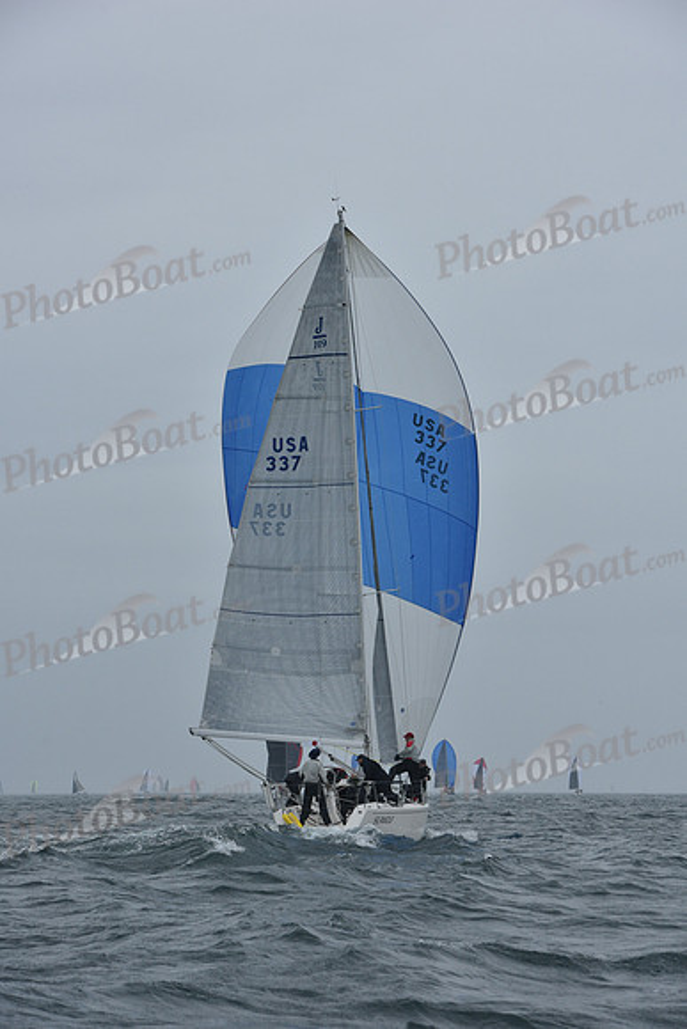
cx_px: 344
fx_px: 3433
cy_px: 514
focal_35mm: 120
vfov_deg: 17.1
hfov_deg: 11.4
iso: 320
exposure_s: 1/1000
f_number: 8
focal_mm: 120
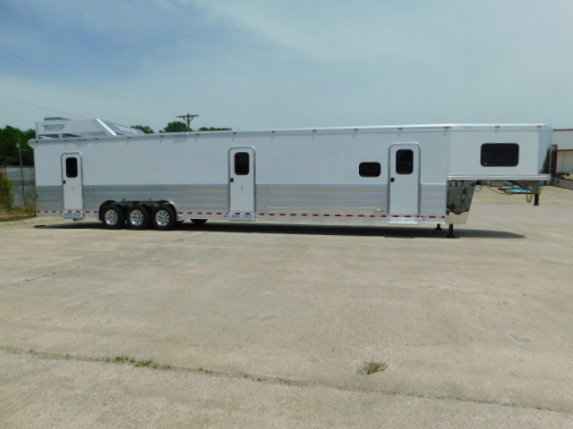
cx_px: 286
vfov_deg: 58.9
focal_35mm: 23
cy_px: 214
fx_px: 381
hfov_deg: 73.9
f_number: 6
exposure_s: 1/1000
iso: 125
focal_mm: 4
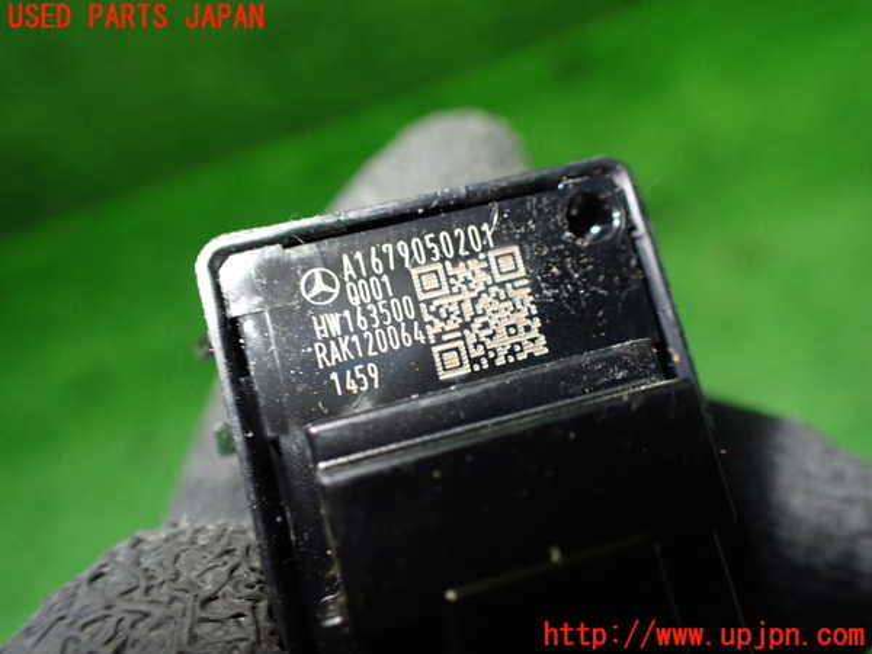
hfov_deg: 60.0
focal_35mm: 30
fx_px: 756
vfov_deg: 46.8
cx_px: 436
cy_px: 327
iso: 800
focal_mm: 5.4
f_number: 2.3
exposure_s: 1/125
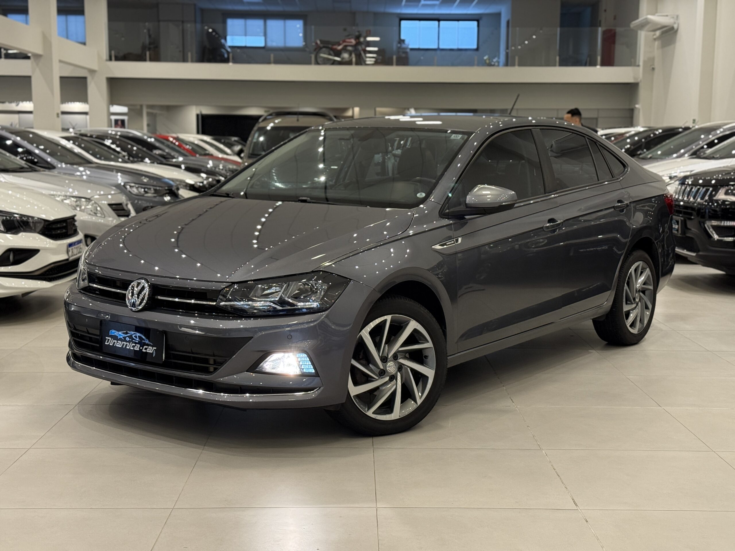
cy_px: 276
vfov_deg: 30.3
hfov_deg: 39.7
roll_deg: -0.6
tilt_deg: -7.2
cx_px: 368
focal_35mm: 48
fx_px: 1019
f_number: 1.78
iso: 250
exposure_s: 1/60
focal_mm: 6.76
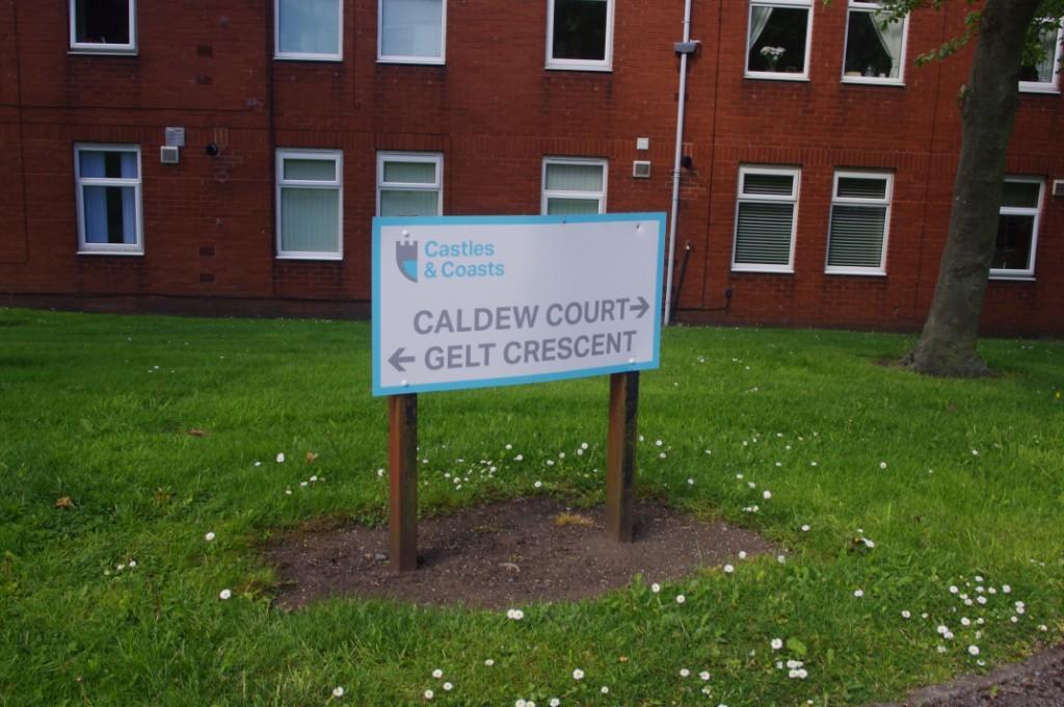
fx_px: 1004
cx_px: 532
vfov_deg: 38.8
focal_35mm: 34
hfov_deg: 55.9
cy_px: 354
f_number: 11
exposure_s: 1/100
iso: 400
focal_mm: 23.13
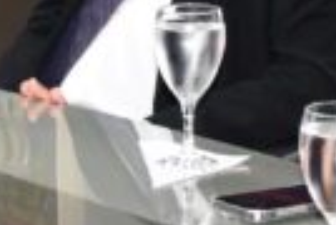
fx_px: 2458
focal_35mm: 263
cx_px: 148
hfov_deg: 7.8
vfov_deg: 5.2
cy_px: -189
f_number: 5
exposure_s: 1/100
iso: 800
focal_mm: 23
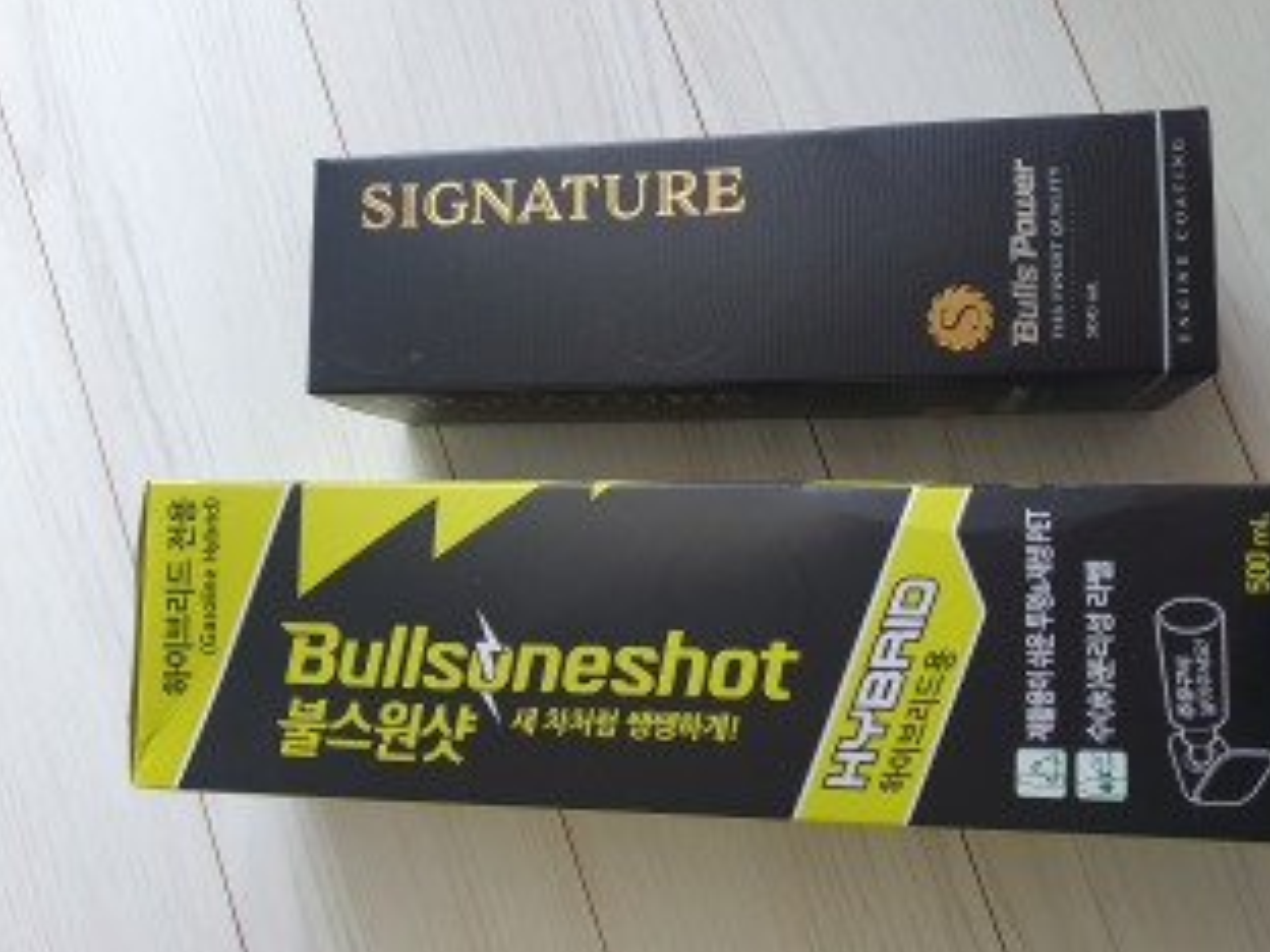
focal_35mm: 30
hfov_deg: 59.9
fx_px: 1101
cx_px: 692
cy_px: 460
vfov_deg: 46.8
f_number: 1.5
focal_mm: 4.32
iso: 160
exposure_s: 1/100
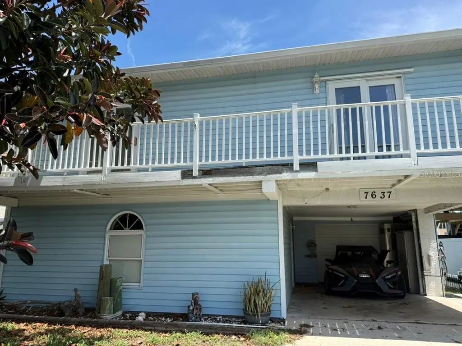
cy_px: 173
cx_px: 231
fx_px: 320
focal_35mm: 24
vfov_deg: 56.8
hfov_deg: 71.6
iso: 80
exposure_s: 1/2703
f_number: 1.78
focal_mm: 6.76
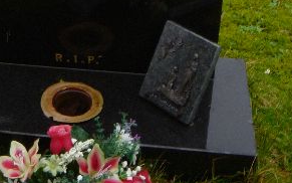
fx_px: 661
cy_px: -50
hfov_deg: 24.4
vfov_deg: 15.1
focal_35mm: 83
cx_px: 46
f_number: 3.5
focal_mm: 6.3
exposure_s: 1/8
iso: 100
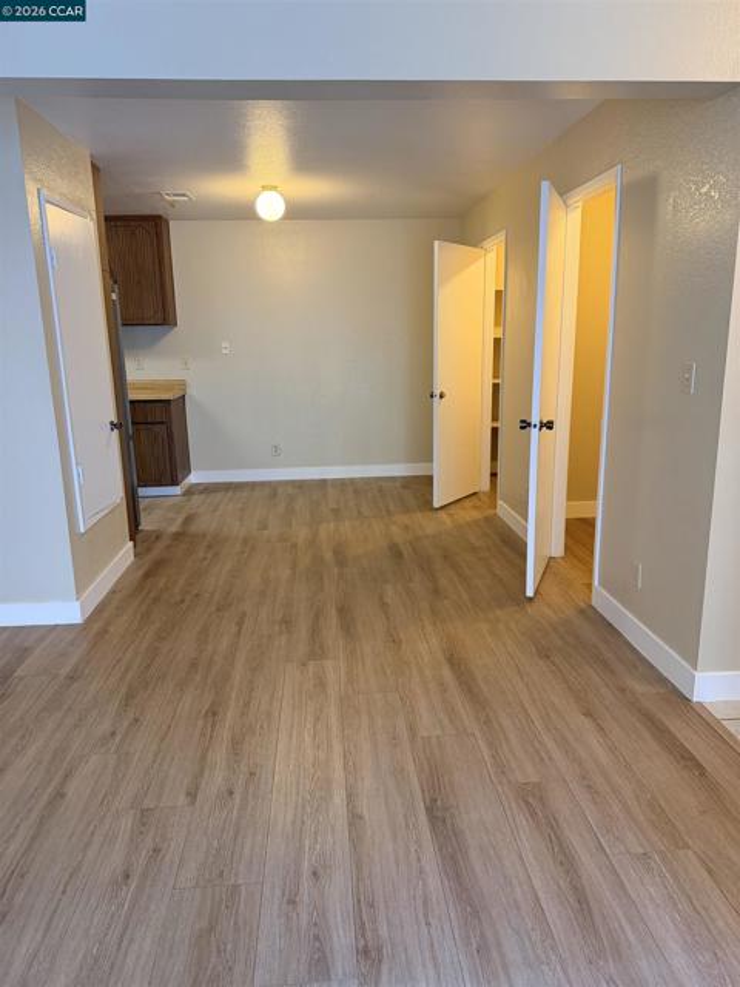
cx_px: 370
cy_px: 494
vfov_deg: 71.6
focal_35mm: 24
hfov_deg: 56.8
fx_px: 684
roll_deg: +1.1
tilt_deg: -12.8
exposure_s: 1/60
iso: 320
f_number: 1.78
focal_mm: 6.76
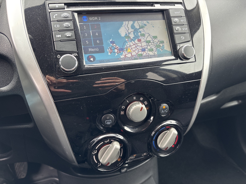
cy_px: 92
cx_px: 123
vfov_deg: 53.1
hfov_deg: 67.3
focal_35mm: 26
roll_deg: -2.7
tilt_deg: -28.0
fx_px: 185
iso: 125
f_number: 1.6
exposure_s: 1/67
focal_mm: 5.96
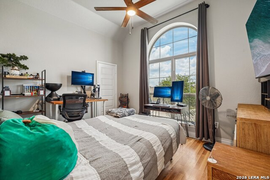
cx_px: 135
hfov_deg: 95.0
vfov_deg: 72.1
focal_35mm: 16
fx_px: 124
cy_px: 90
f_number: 8
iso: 400
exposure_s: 1/30
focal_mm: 16.5
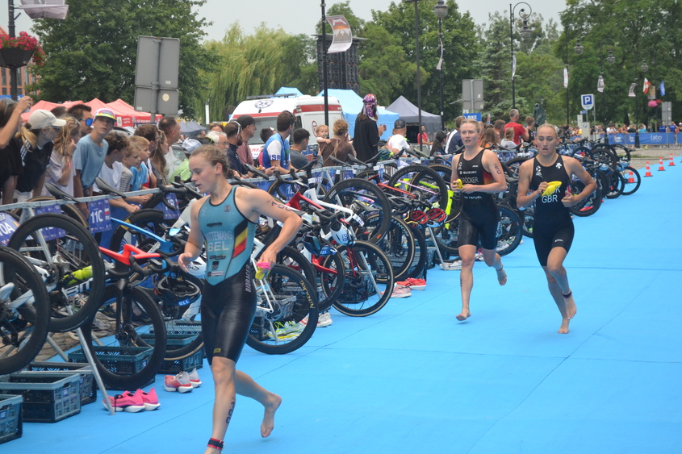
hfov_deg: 24.3
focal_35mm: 84
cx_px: 340
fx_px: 1582
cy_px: 225
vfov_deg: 16.3
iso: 1000
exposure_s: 1/500
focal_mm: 55
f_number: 5.6
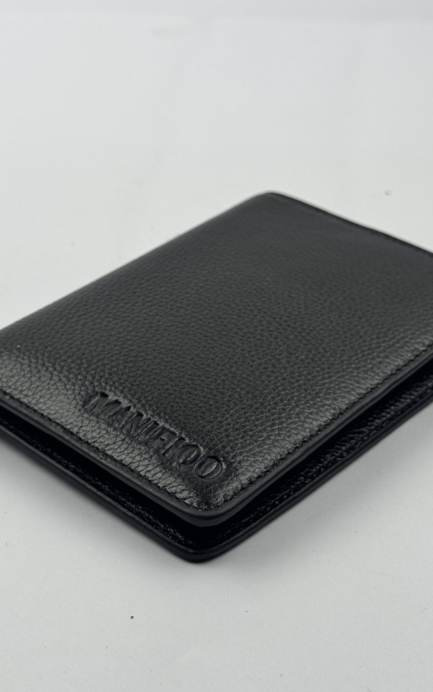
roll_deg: +1.0
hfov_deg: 21.3
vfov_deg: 33.4
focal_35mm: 61
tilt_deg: -29.1
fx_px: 1151
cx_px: 221
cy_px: 308
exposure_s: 1/264
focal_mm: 6.76
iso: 64
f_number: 1.78
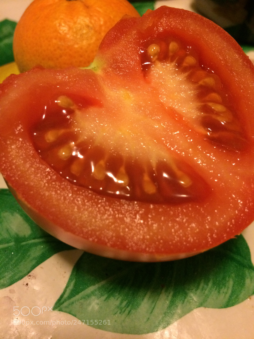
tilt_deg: -50.1
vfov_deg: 61.7
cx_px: 127
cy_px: 170
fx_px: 284
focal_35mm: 29
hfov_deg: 48.2
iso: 320
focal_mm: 4.15
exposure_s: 1/17
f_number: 2.2
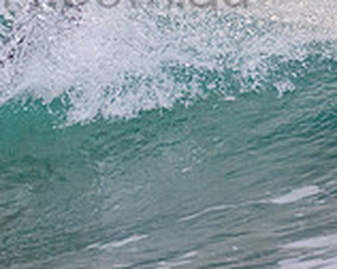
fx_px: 21069
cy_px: -135
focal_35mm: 2115
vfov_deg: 0.7
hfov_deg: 0.9
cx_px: 6
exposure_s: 1/800
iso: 450
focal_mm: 500
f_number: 5.6
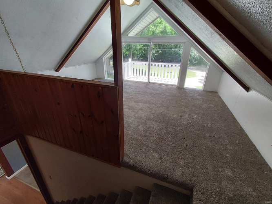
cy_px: 102
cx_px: 136
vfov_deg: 78.1
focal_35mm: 16
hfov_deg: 94.5
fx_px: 126
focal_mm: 1.64
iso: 50
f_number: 2.2
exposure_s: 1/60
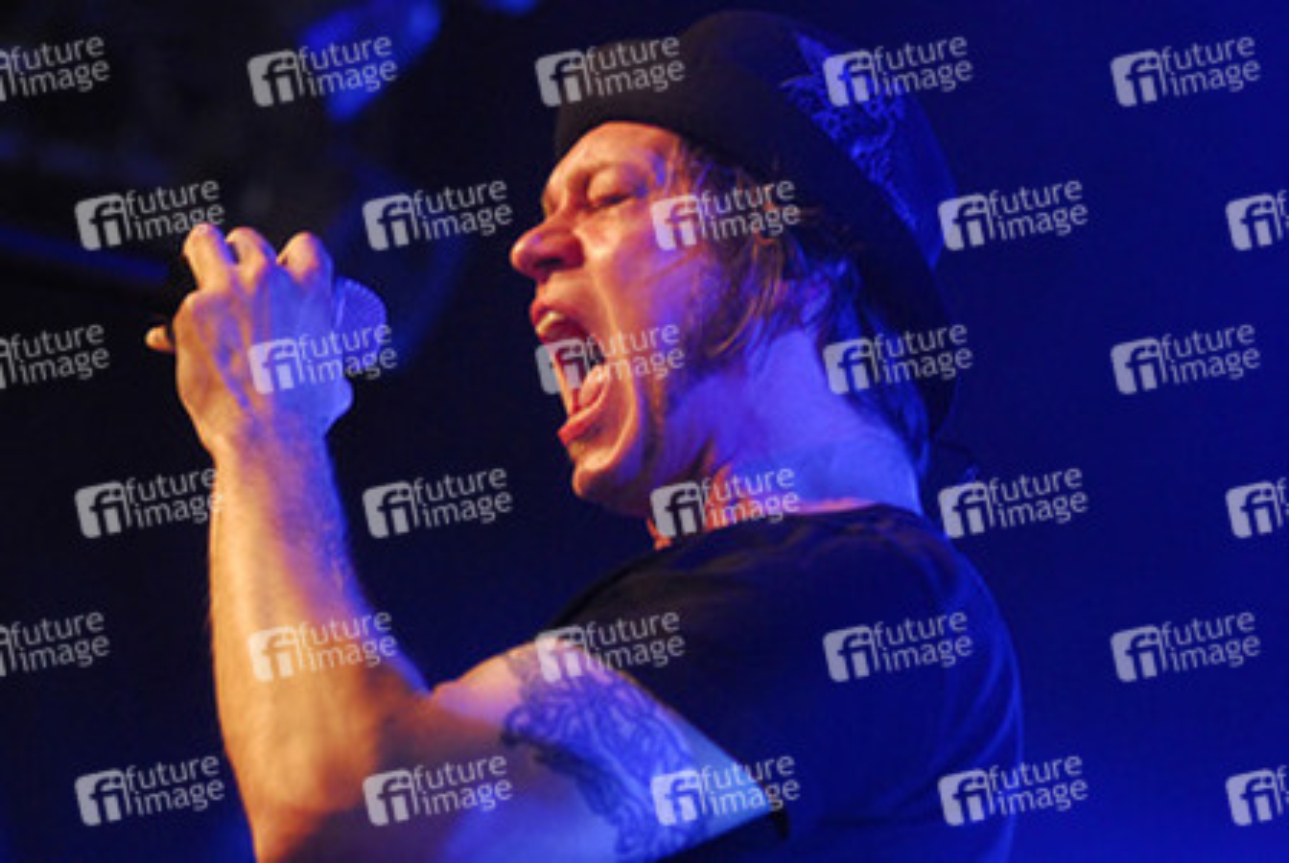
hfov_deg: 13.7
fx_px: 5378
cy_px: 432
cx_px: 644
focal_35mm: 150
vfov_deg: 9.2
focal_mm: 100
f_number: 2.8
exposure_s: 1/60
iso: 1000
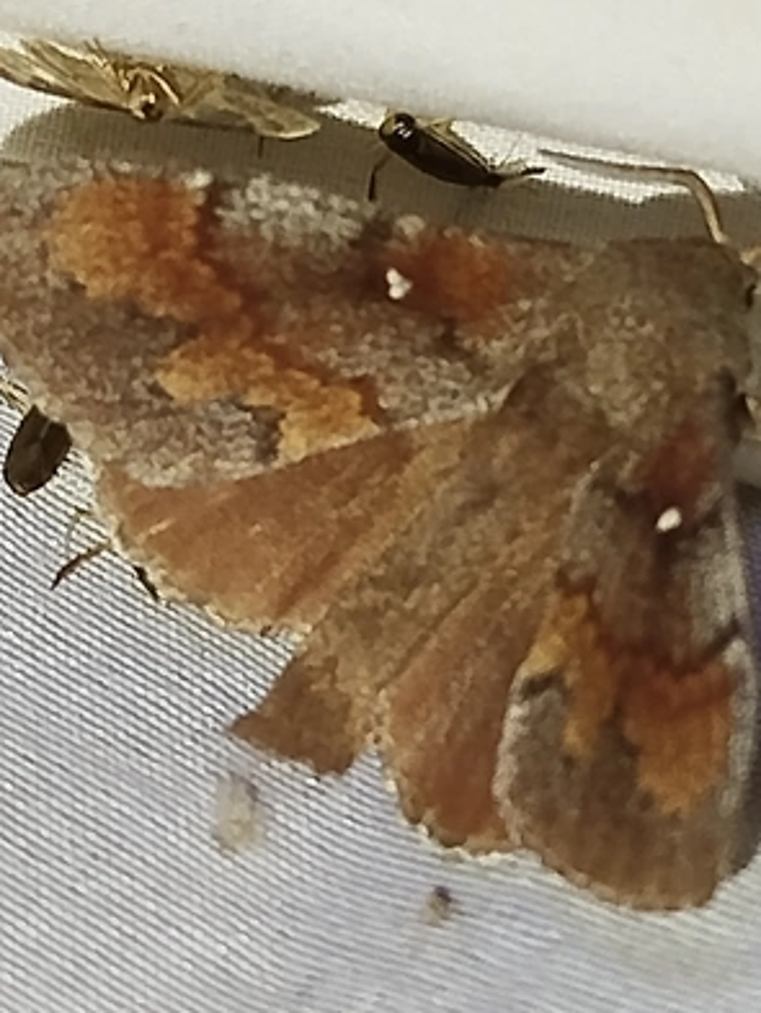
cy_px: 387
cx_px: 467
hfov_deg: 10.6
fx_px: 4101
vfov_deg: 14.1
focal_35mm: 140
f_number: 1.7
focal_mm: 5.31
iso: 200
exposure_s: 1/50
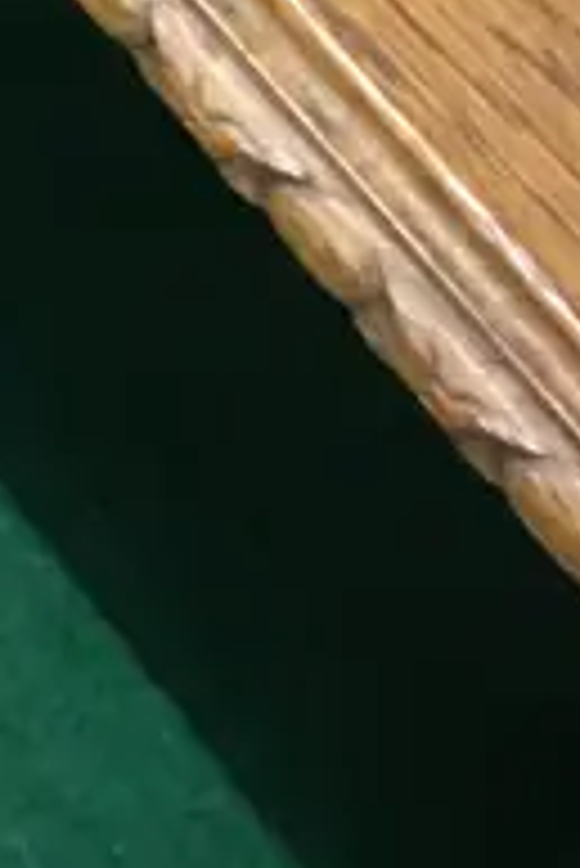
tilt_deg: -58.9
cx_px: -1097
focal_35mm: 160
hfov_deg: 7.6
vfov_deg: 12.5
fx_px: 3859
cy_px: -202
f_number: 2.2
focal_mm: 4.15
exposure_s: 1/10
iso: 100
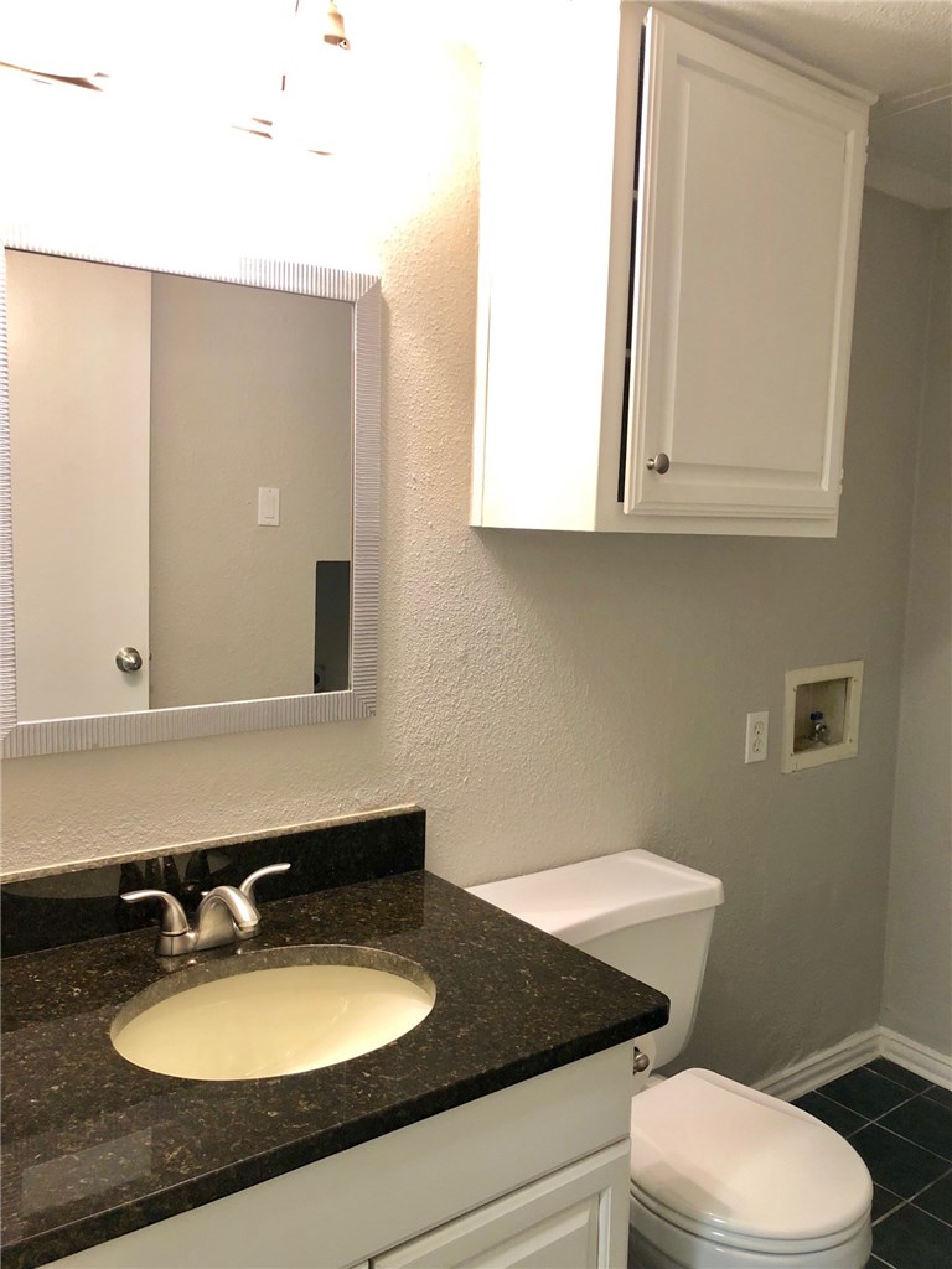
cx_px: 476
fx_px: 1027
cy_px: 634
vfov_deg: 63.4
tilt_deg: -5.3
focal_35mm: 28
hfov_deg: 49.7
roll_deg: -1.3
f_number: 1.8
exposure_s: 1/15
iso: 100
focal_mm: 4
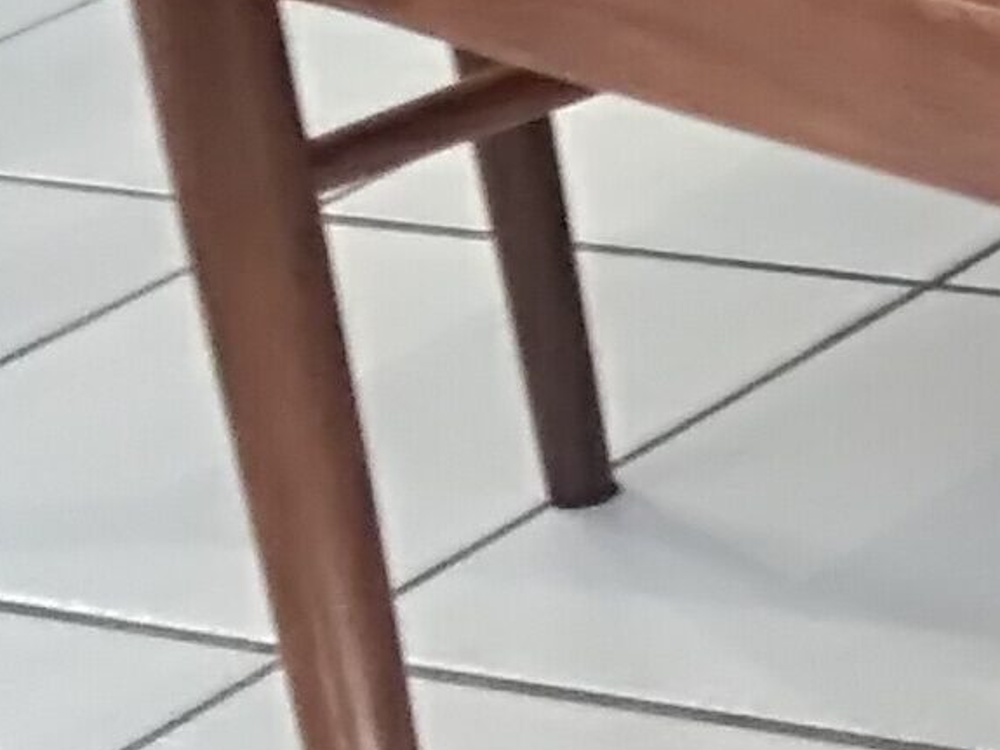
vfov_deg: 7.9
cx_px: 2437
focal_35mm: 188
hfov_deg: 9.3
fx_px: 5430
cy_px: -33
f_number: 2
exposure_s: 1/33.3
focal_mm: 3.54
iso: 332
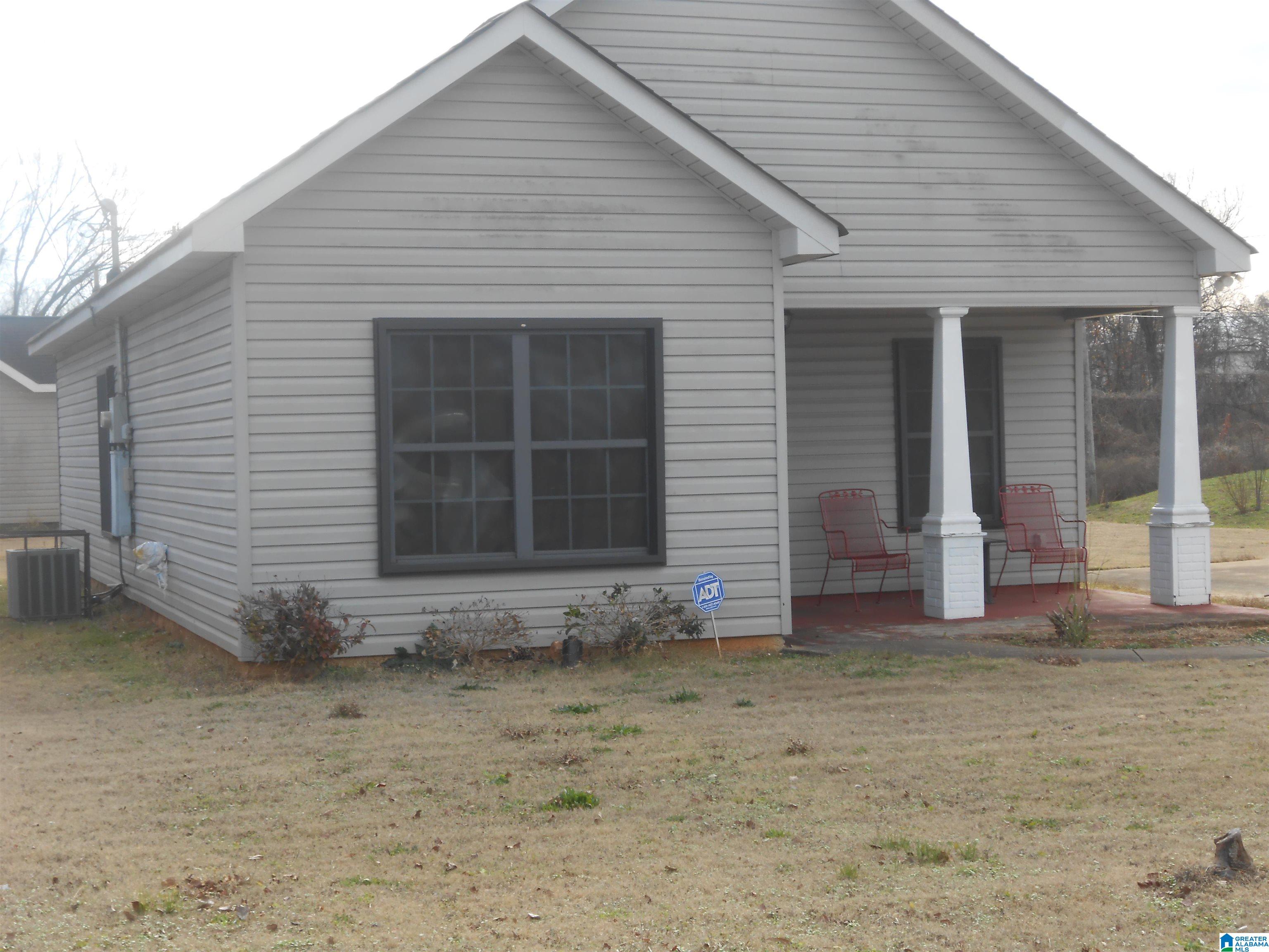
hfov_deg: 30.7
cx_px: 634
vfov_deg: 23.3
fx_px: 2310
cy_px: 476
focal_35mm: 63
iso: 80
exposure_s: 1/160
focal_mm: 11.3
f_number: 5.6
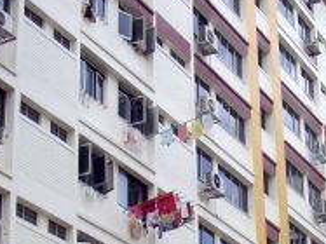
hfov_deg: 17.9
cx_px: 260
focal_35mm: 109
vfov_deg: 13.3
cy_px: 281
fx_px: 1026
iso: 80
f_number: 2.8
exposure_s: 1/400
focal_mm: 6.2
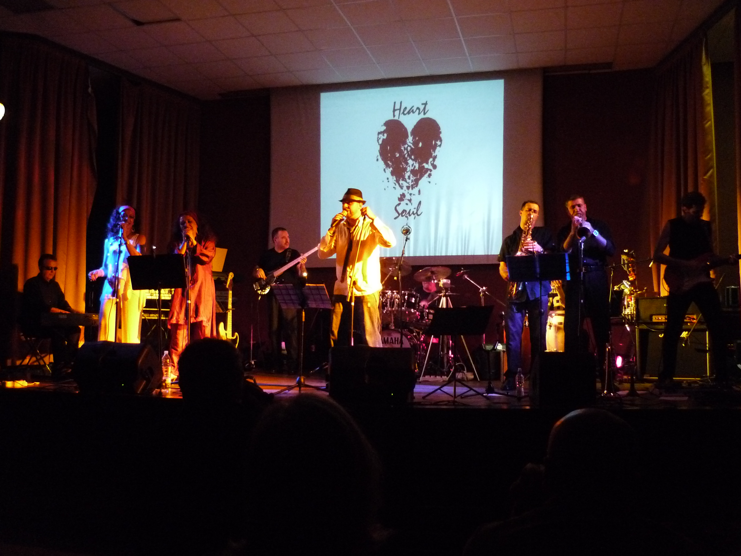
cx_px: 370
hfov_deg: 55.4
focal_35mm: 33
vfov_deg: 42.9
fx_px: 706
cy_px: 278
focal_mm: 5.5
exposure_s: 1/30
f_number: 2.8
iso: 800
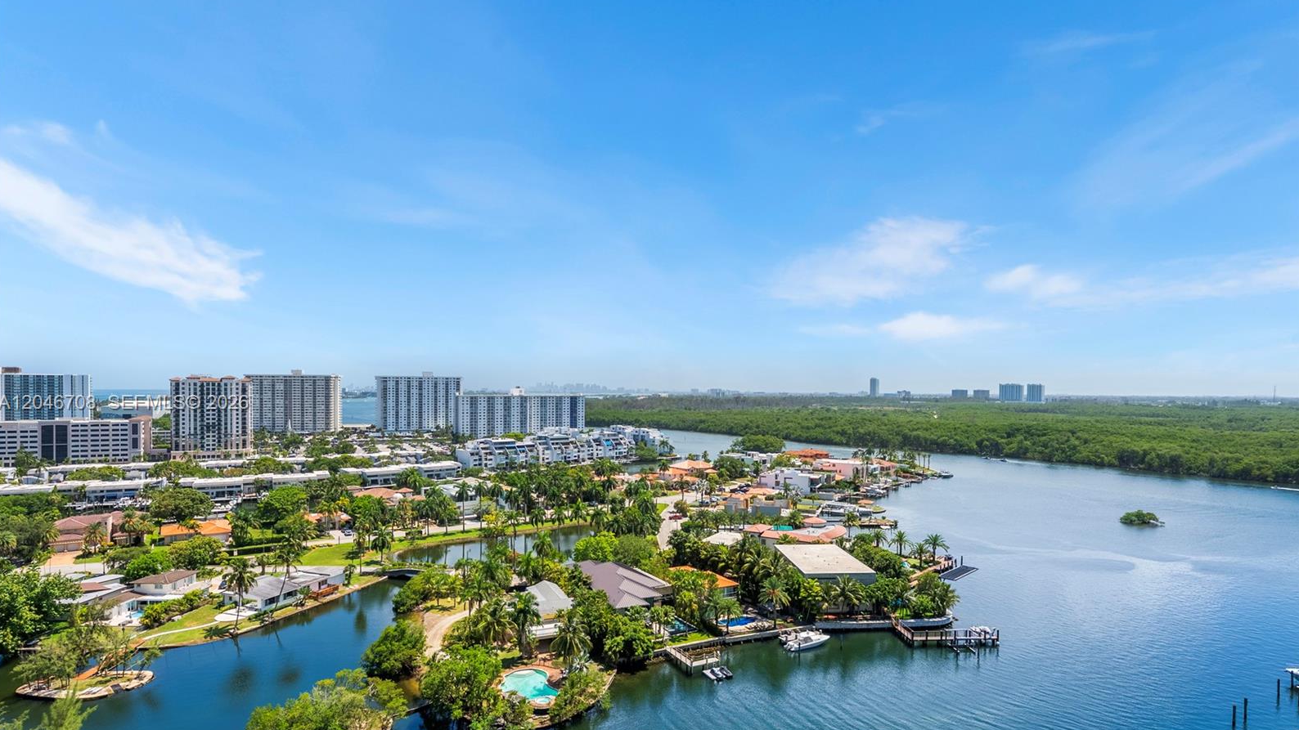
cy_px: 404
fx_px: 654
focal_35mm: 19
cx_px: 649
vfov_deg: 58.2
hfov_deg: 89.6
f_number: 8
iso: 100
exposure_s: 1/500
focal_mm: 18
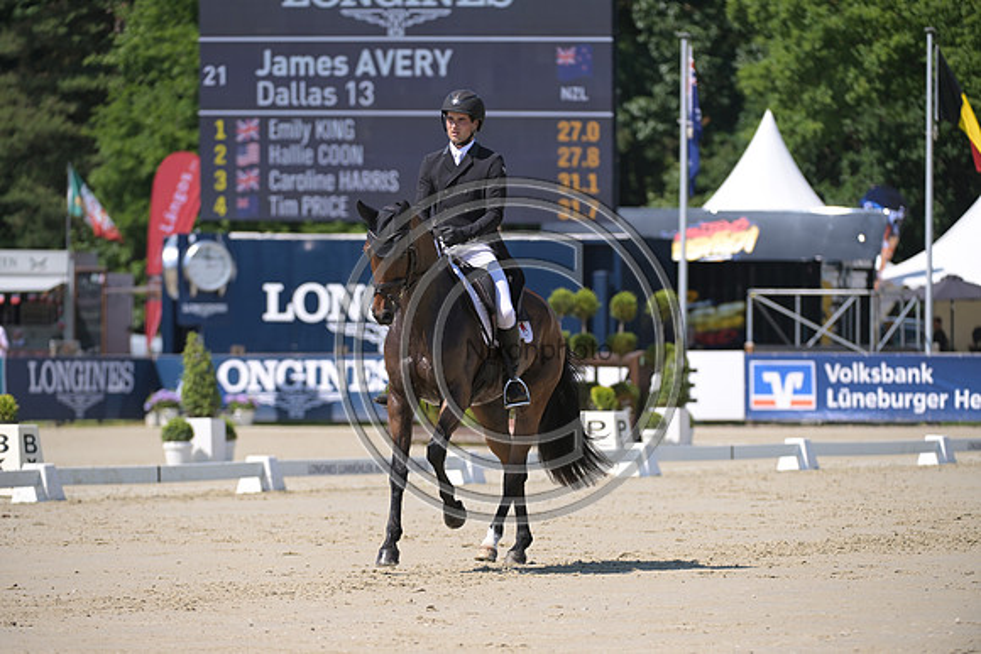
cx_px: 490
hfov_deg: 7.9
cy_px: 327
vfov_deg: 5.3
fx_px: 7086
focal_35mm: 260
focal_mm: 260
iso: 250
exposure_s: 1/1250
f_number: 5
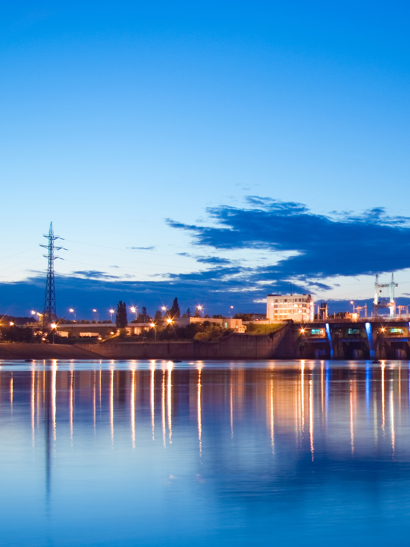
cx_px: 439
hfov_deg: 21.8
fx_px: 1011
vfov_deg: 30.2
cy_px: 313
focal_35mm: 64
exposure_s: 4
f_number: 5.6
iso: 100
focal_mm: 24
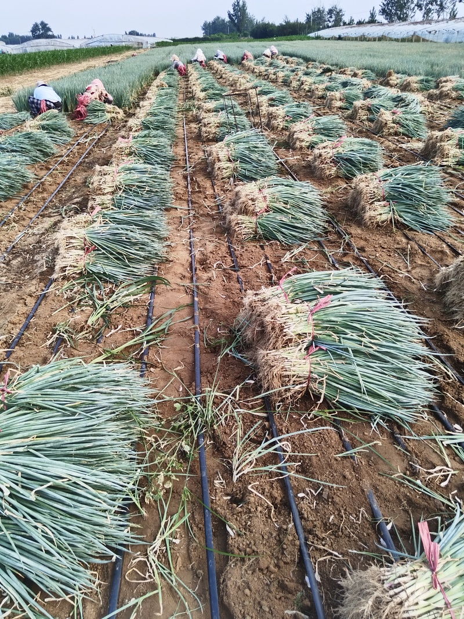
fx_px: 465
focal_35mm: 26
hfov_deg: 53.1
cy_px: 310
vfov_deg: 67.3
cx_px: 232
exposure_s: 1/125
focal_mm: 4.95
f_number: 1.9
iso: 100
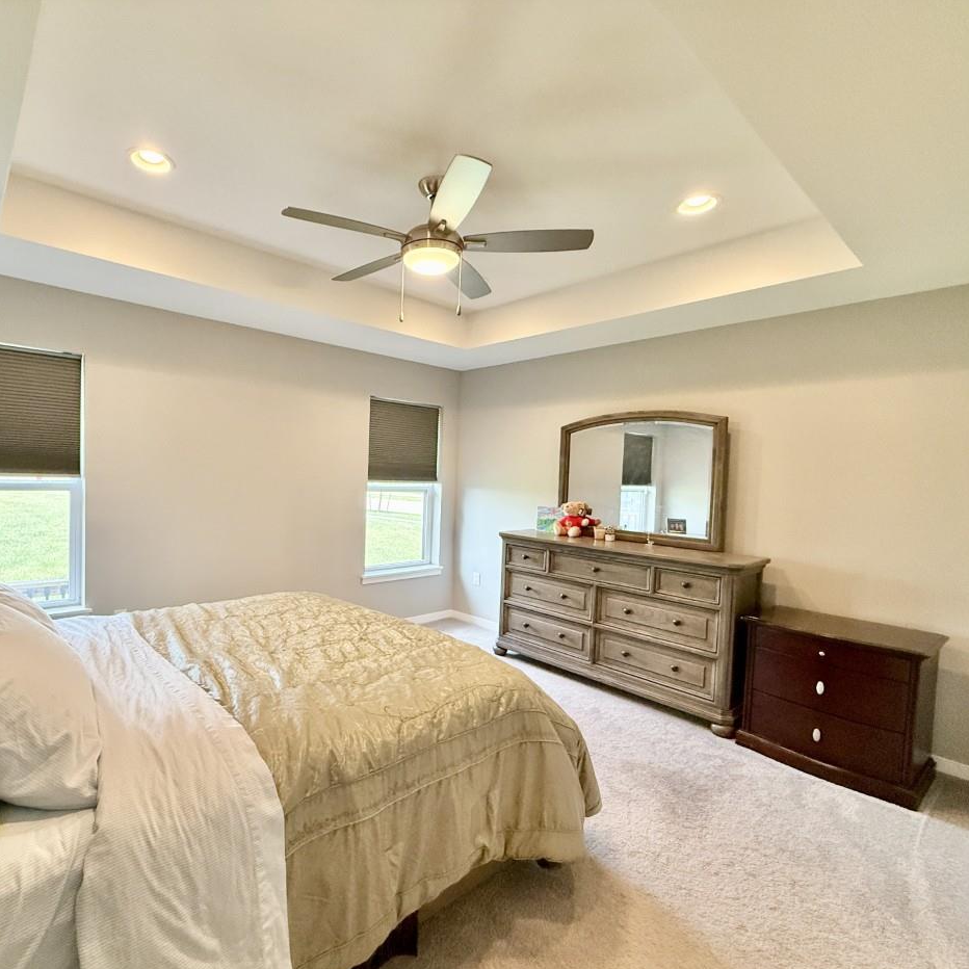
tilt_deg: -2.5
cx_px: 379
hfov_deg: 82.8
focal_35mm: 17
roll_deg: -1.6
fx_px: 538
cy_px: 497
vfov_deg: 84.0
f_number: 2.2
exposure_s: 1/120
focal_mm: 2.22
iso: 320
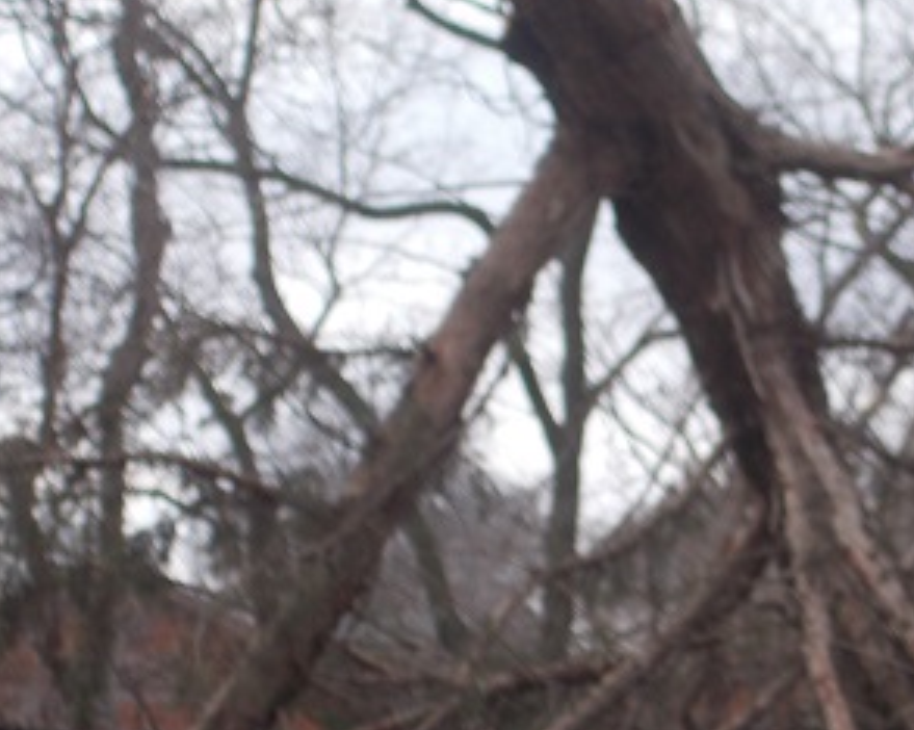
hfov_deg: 11.0
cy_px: 424
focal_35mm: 175
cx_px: 764
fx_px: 4731
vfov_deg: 8.8
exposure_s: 1/125
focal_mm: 17.6
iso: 80
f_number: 5.5
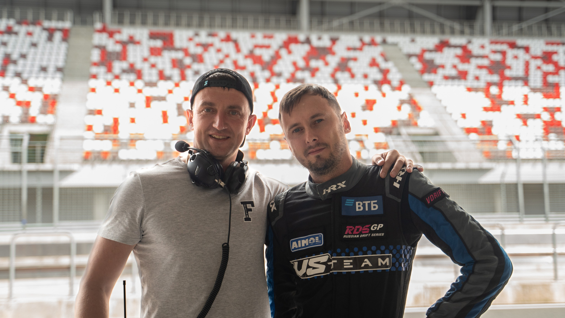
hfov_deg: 40.3
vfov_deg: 23.4
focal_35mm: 51
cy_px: 159
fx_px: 769
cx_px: 282
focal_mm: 49
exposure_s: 1/320
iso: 800
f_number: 2.8
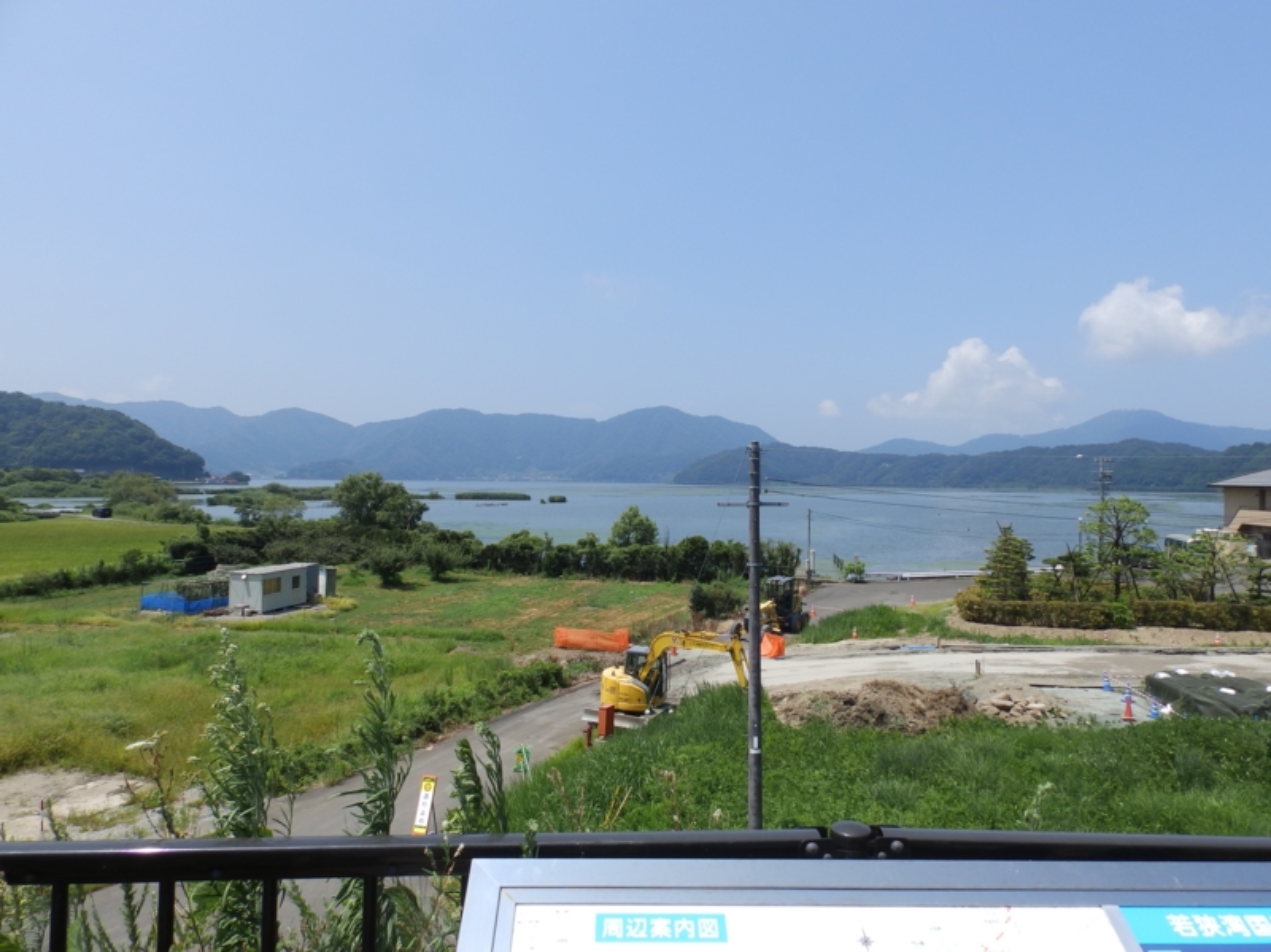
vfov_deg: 61.0
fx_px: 807
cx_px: 636
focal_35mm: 22
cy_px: 476
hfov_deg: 76.4
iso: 80
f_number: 4.5
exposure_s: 1/500
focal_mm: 4
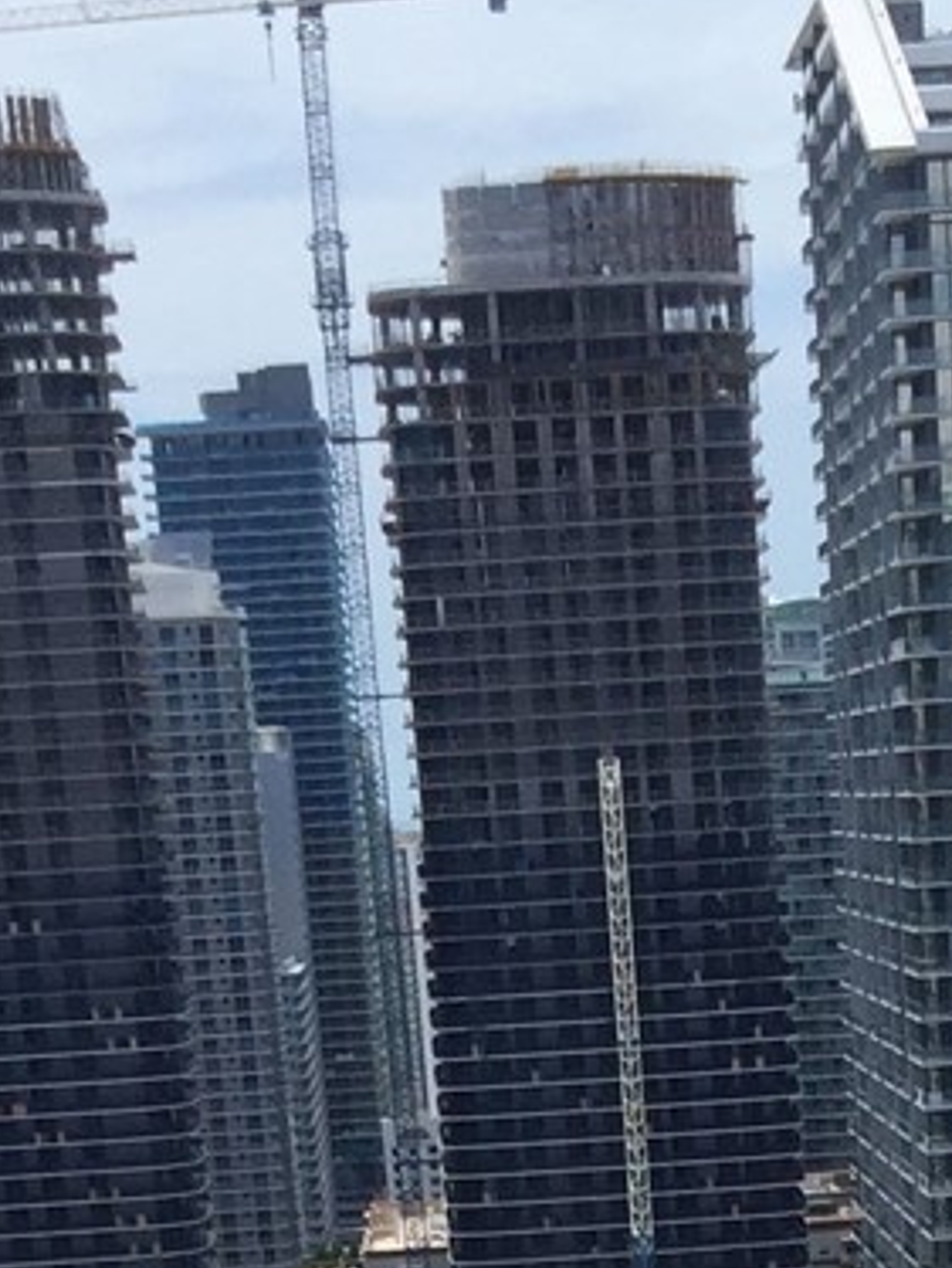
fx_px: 4542
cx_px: 813
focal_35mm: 124
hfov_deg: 11.9
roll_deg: +4.7
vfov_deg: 13.3
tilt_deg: -24.6
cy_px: 2678
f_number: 2.2
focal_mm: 4.15
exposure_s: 1/2639
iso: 32
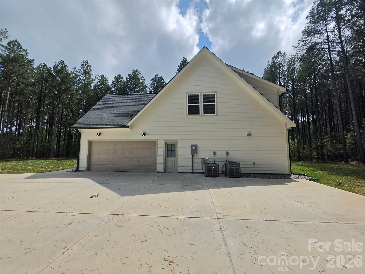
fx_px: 137
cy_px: 137
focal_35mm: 13
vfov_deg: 89.9
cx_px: 182
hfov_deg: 106.2
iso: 32
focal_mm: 2.2
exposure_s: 1/4411
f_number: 1.9
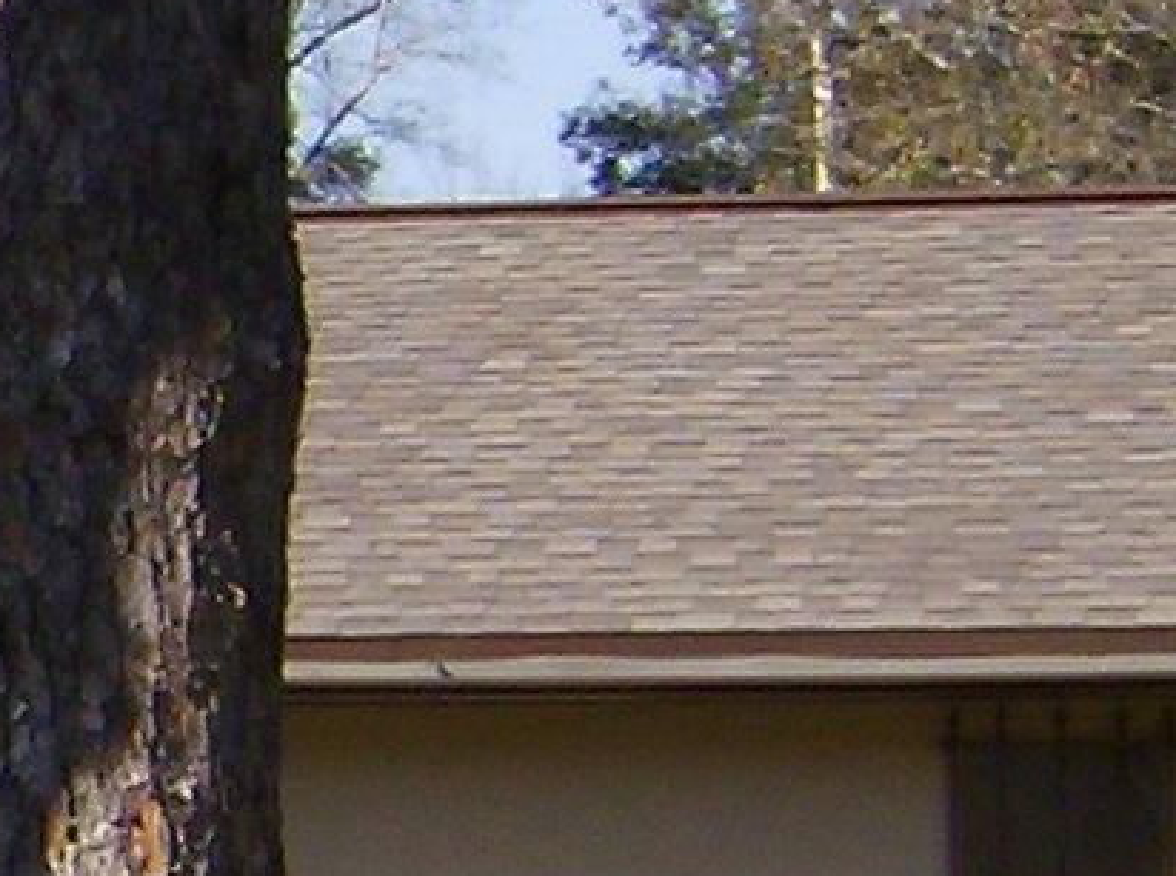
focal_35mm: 225
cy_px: 765
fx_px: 7626
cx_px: -1082
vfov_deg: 6.6
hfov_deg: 8.4
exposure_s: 1/639
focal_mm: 6
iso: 100
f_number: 4.7
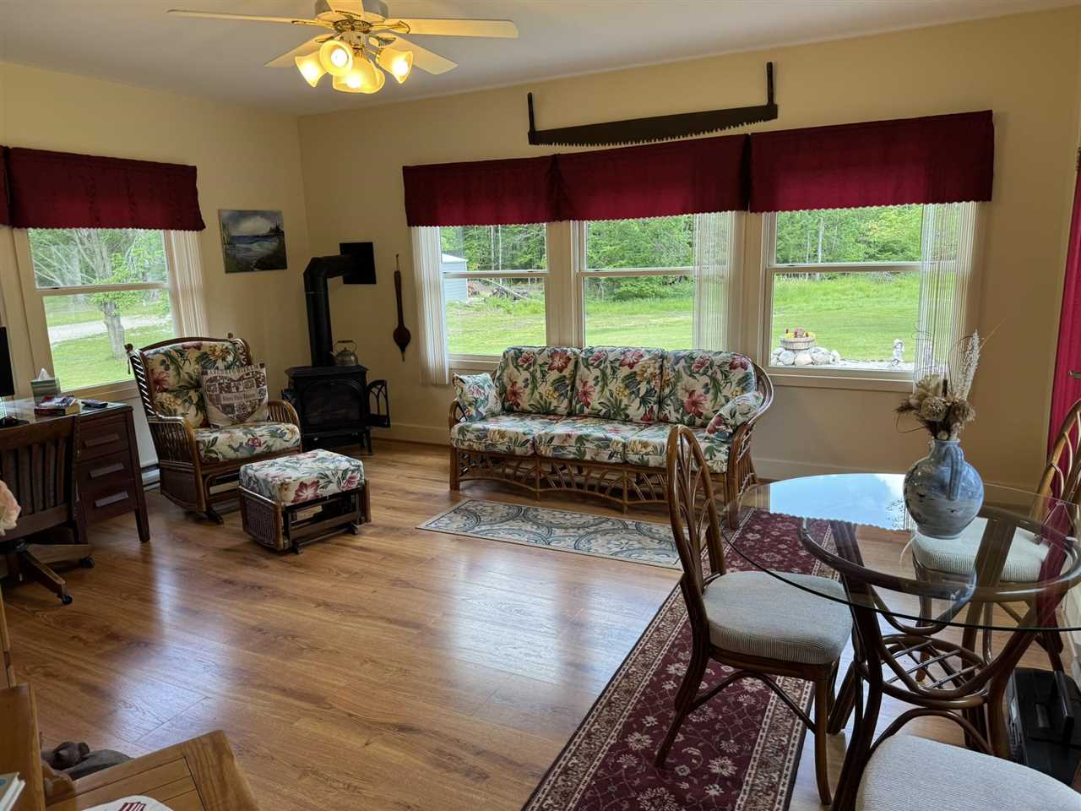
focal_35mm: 24
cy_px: 406
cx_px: 540
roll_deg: +1.4
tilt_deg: -11.3
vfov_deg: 56.8
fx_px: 749
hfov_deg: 71.6
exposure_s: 1/120
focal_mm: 6.76
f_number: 1.78
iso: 80
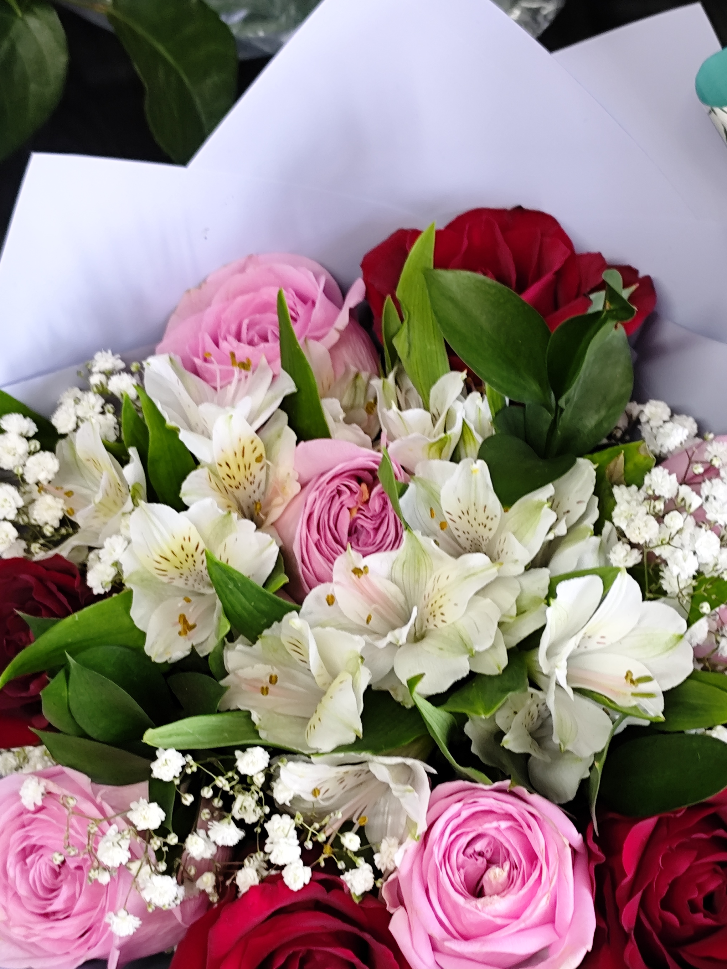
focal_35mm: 84
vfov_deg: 23.2
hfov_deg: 17.5
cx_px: 455
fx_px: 2352
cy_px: 634
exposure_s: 1/25
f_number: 1.65
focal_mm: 6.14
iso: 320
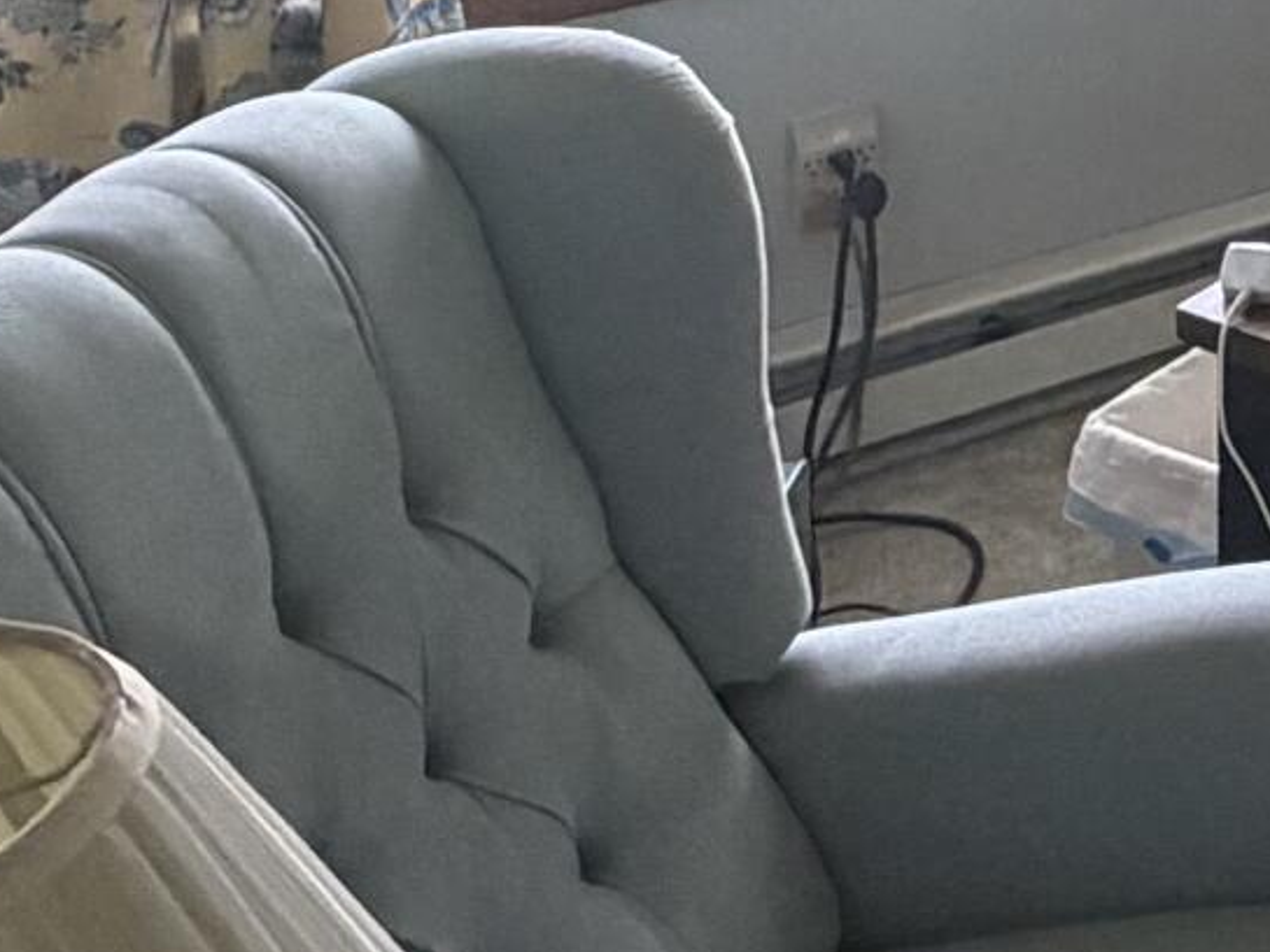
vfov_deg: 15.1
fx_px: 2826
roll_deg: -1.7
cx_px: 2379
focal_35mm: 77
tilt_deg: -0.5
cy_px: -1013
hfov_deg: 18.7
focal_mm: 2.22
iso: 320
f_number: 2.2
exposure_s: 1/63
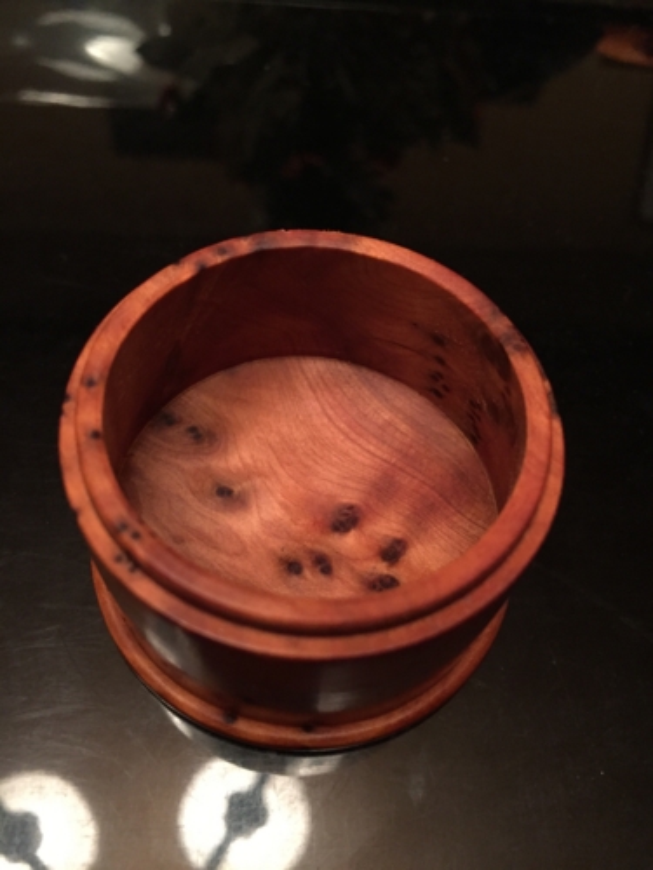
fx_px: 729
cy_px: 435
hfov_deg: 48.2
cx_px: 326
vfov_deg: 61.7
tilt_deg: -57.7
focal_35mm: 29
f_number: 2.2
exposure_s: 1/20
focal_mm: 4.15
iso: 250
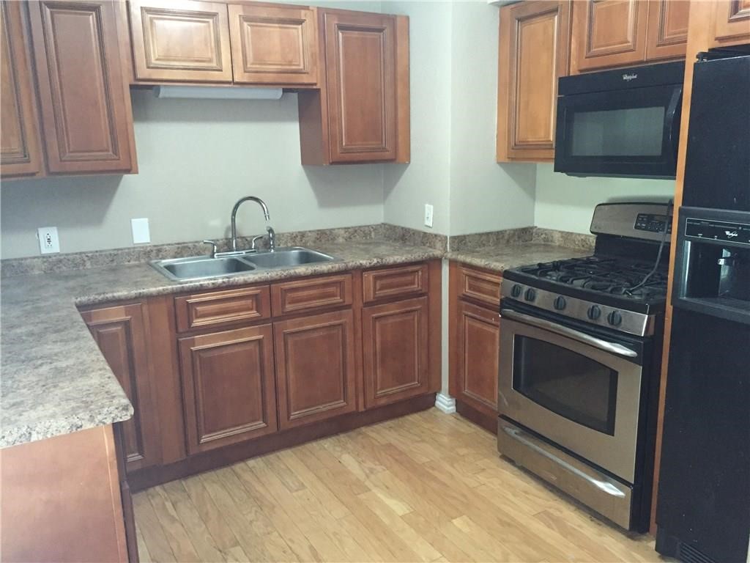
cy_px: 282
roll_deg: -0.2
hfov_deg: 61.7
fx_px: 628
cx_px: 375
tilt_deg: -11.6
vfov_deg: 48.2
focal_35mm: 29
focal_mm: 4.15
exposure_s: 1/15
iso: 250
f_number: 2.2
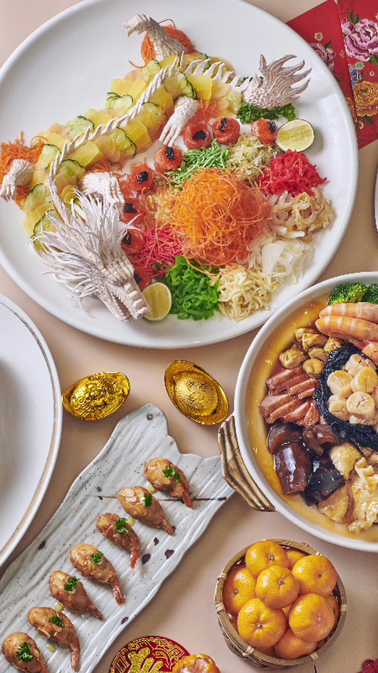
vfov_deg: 19.8
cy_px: 358
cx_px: 60
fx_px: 1926
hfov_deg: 11.2
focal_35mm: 108
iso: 200
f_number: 16
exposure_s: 1/30
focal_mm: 58
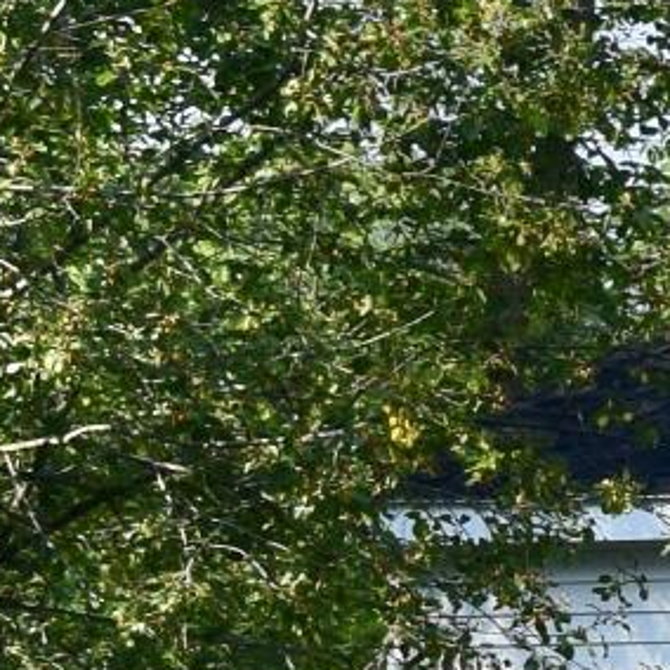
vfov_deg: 4.5
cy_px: 984
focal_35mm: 390
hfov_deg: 4.1
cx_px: 2833
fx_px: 8551
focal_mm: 29
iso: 400
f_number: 11
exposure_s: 1/400
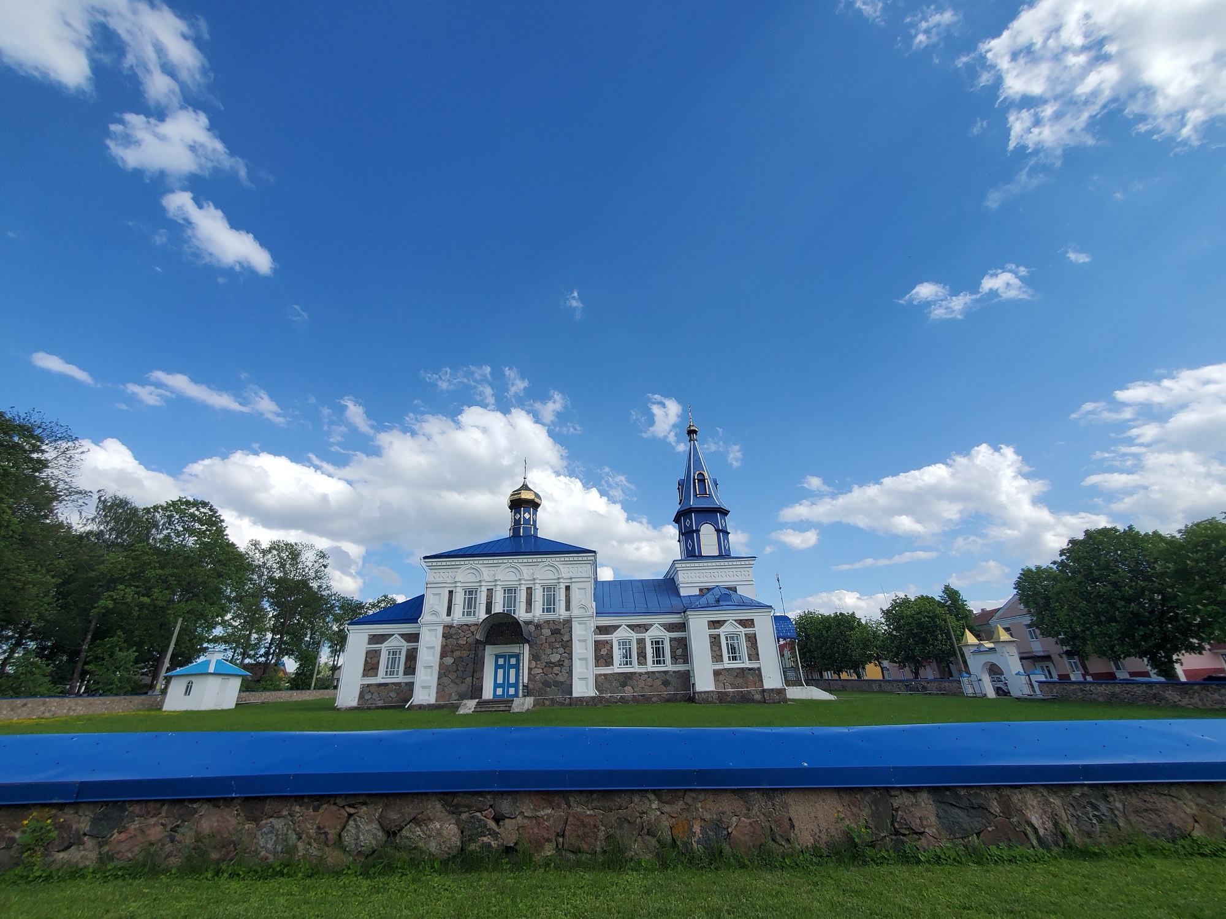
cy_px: 460
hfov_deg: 106.2
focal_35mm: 13
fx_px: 460
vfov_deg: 89.9
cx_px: 613
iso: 50
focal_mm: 1.8
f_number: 2.2
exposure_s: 1/1163
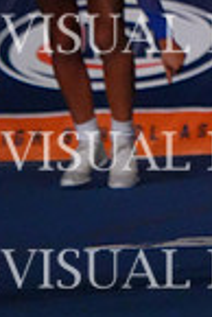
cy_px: -260
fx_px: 8820
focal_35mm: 1001
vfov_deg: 2.1
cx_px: 379
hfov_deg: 1.4
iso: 16000
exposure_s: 1/1250
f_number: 5.6
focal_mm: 250
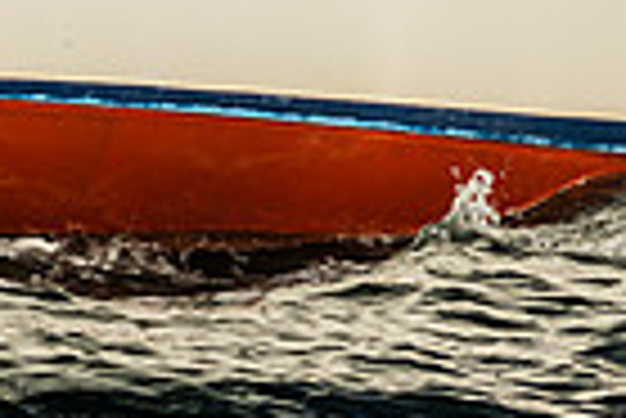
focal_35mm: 516
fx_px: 8982
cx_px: 822
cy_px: -415
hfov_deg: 4.0
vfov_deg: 2.7
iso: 400
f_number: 5.6
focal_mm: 100
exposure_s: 1/5000
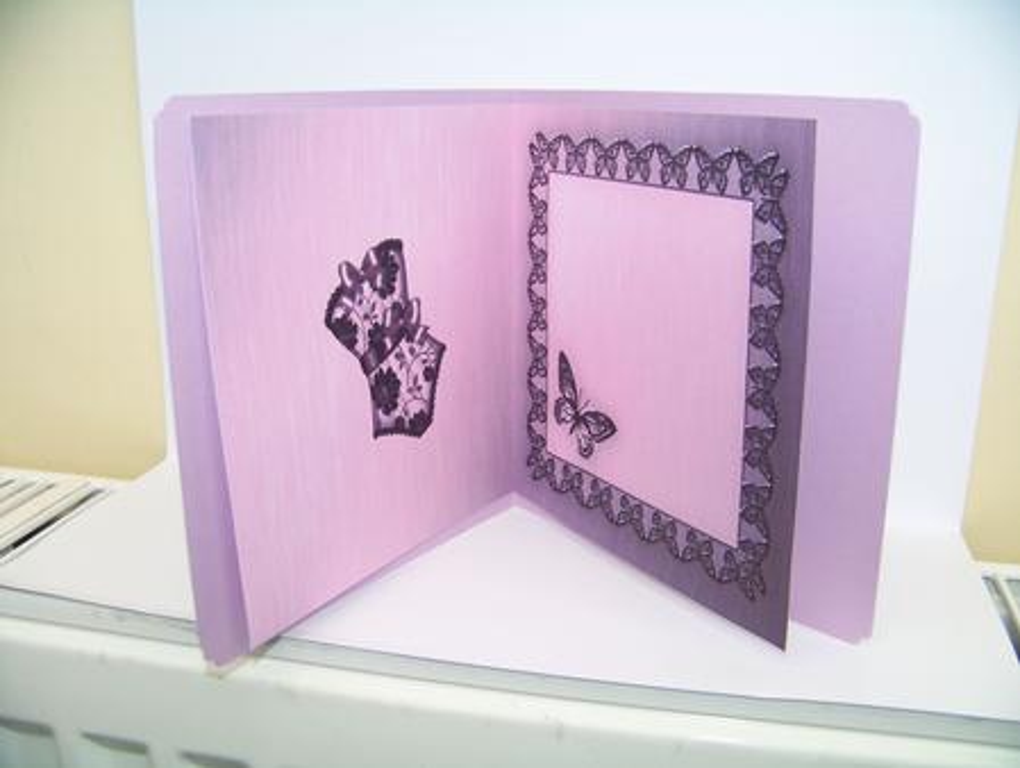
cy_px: 384
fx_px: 1062
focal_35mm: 36
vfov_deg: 39.7
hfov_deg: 51.3
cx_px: 510
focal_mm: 5.85
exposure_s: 1/125
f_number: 2.8
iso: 68
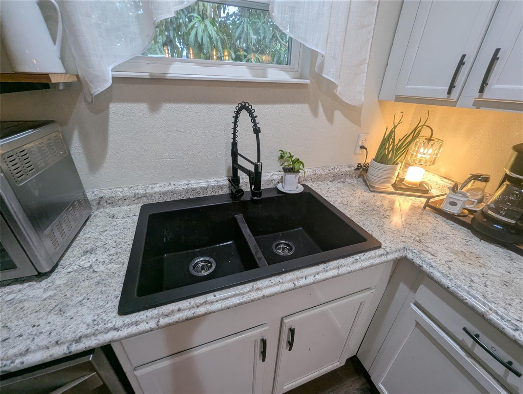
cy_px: 197
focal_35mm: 13
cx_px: 262
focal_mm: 1.95
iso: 101
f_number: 2.2
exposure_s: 1/40
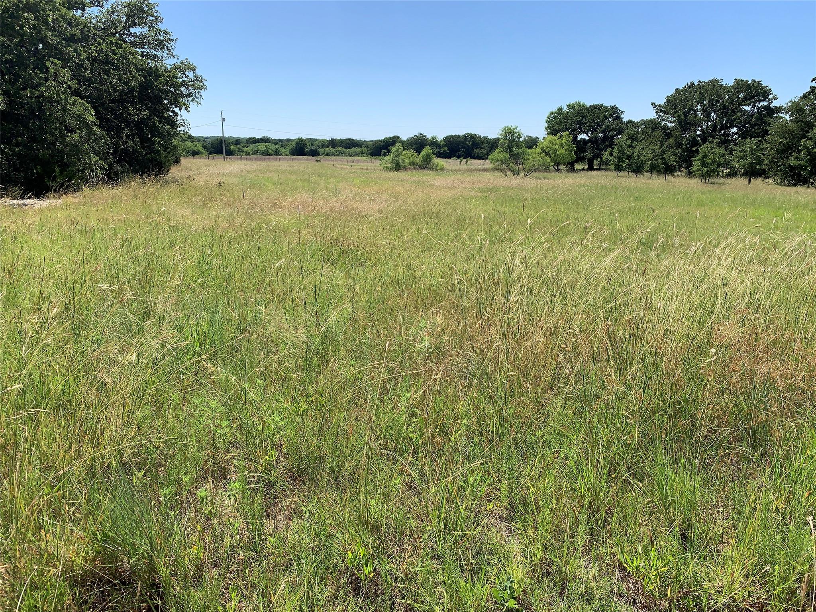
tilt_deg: -14.9
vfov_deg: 53.1
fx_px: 613
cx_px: 408
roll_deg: -0.7
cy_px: 306
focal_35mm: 26
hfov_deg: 67.3
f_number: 1.8
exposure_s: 1/1992
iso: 25
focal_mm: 4.25
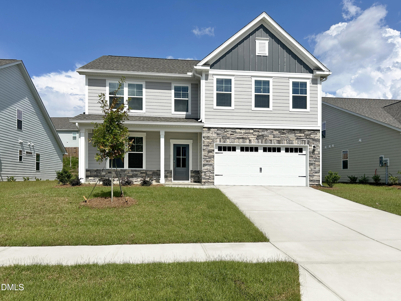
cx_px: 200
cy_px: 150
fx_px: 301
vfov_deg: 53.1
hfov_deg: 67.3
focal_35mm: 26
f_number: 1.5
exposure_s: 1/8696
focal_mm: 5.7
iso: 50
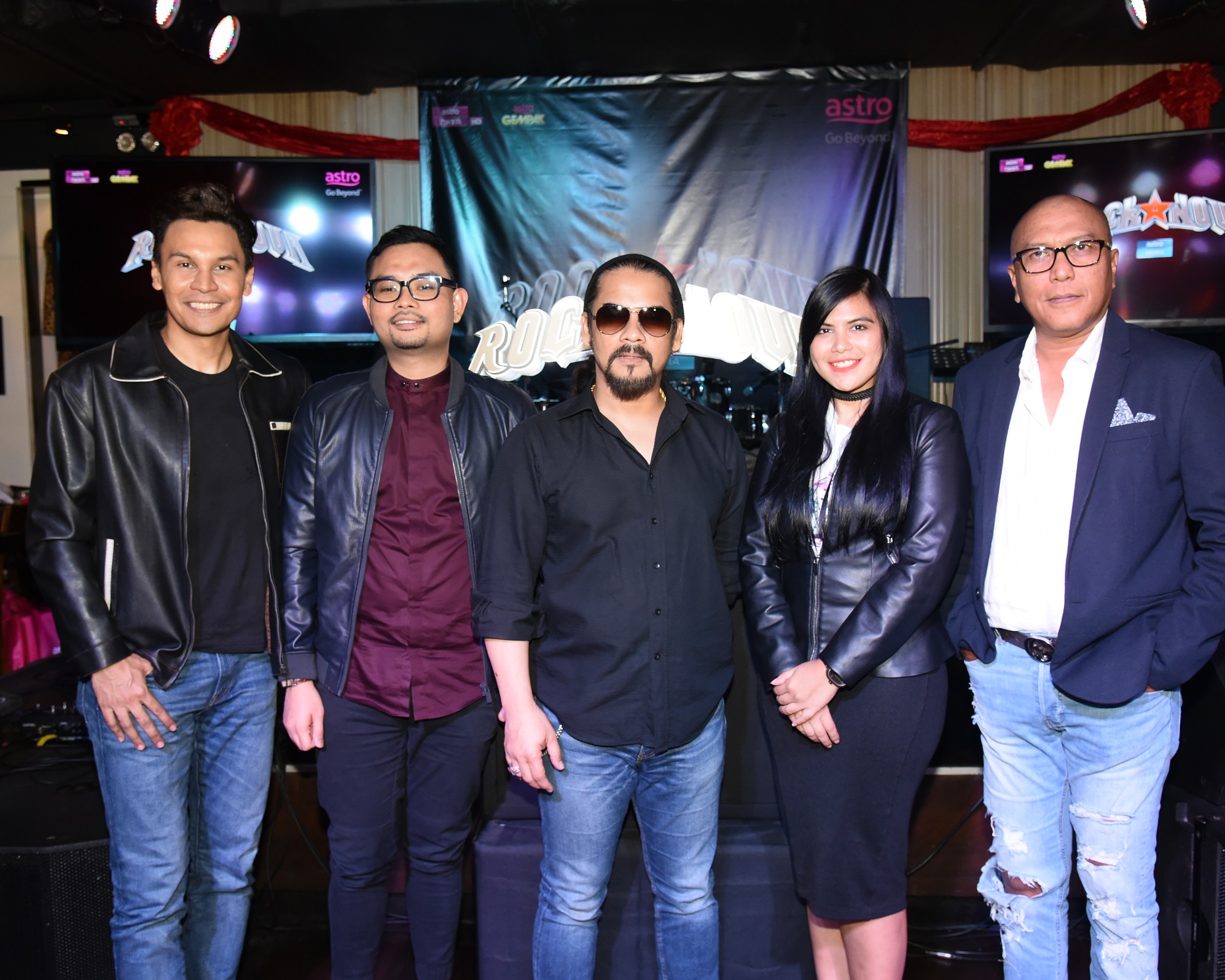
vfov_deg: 43.4
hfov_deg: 52.8
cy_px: 492
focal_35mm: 34
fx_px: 1233
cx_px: 608
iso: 2000
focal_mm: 30
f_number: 5.6
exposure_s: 1/125
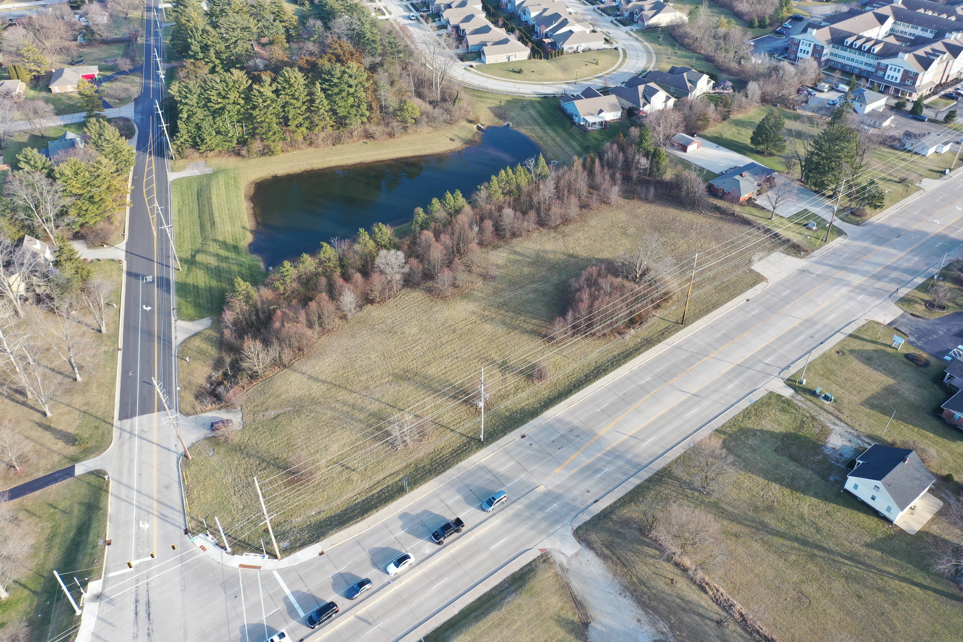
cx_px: 482
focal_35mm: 28
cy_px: 321
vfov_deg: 46.4
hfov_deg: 65.5
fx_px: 749
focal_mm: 10.26
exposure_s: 1/120
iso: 100
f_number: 4
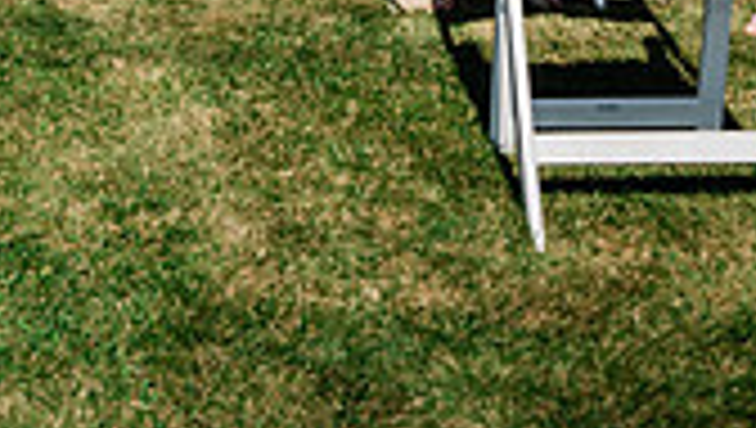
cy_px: -426
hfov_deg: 19.7
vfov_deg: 11.0
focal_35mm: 101
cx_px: -180
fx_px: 2027
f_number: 4
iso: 200
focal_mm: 28
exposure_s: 1/160
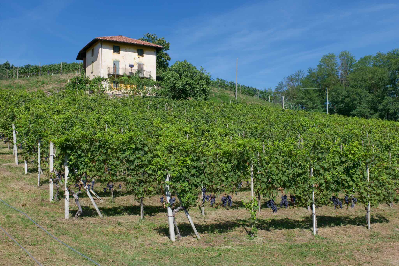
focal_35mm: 39
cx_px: 200
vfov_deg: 34.2
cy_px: 133
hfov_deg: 49.5
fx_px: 432
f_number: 22
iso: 200
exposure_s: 1/60
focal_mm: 39
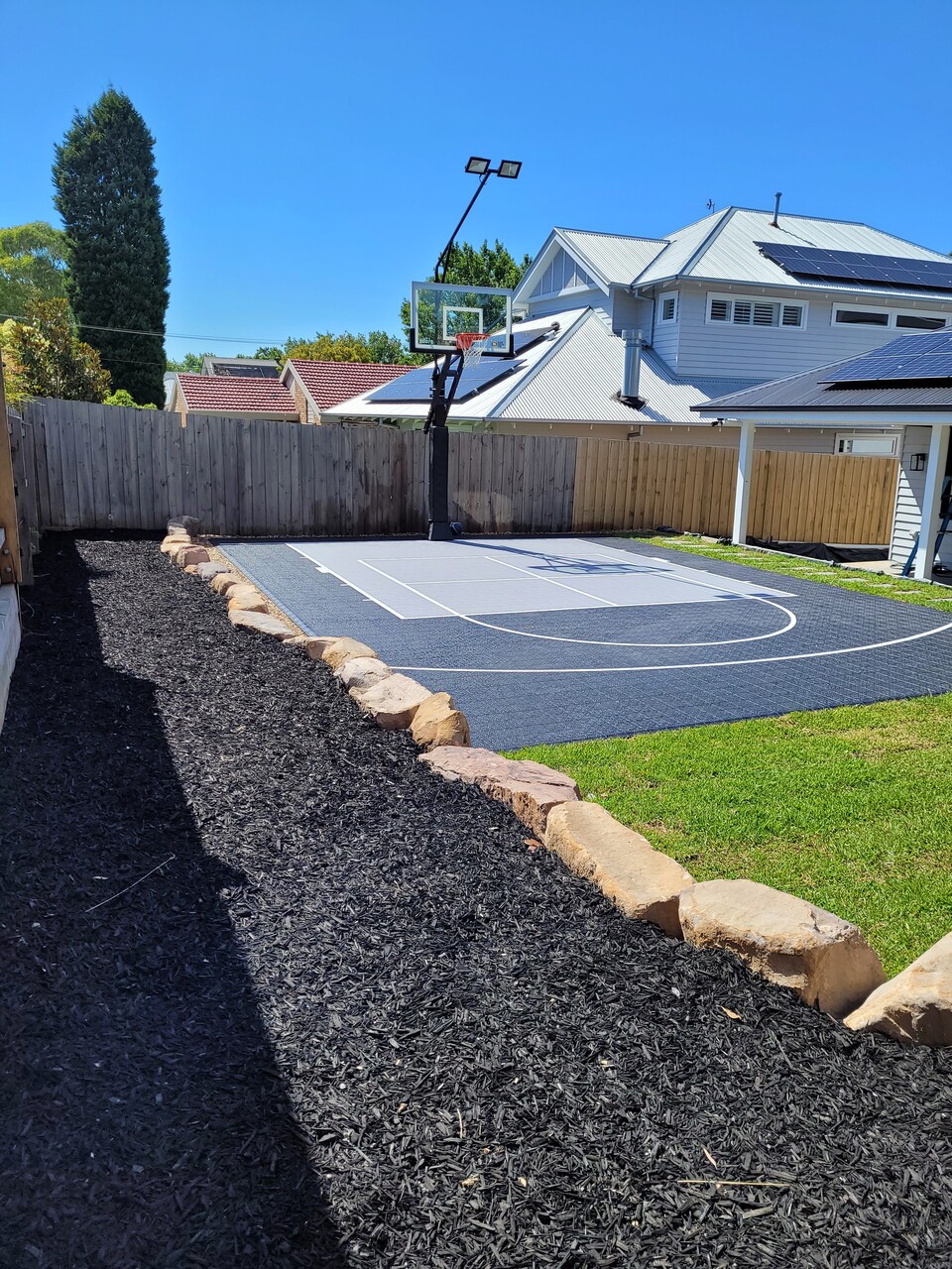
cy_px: 634
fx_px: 953
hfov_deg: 53.1
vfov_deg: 67.3
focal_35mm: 26
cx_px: 476
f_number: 1.8
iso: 40
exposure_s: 1/1789
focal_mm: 5.4
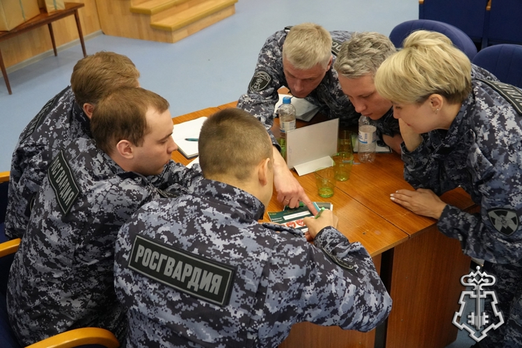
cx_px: 261
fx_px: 478
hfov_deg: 57.2
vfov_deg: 40.0
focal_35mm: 33
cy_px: 174
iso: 4000
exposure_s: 1/160
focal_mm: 22
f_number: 4
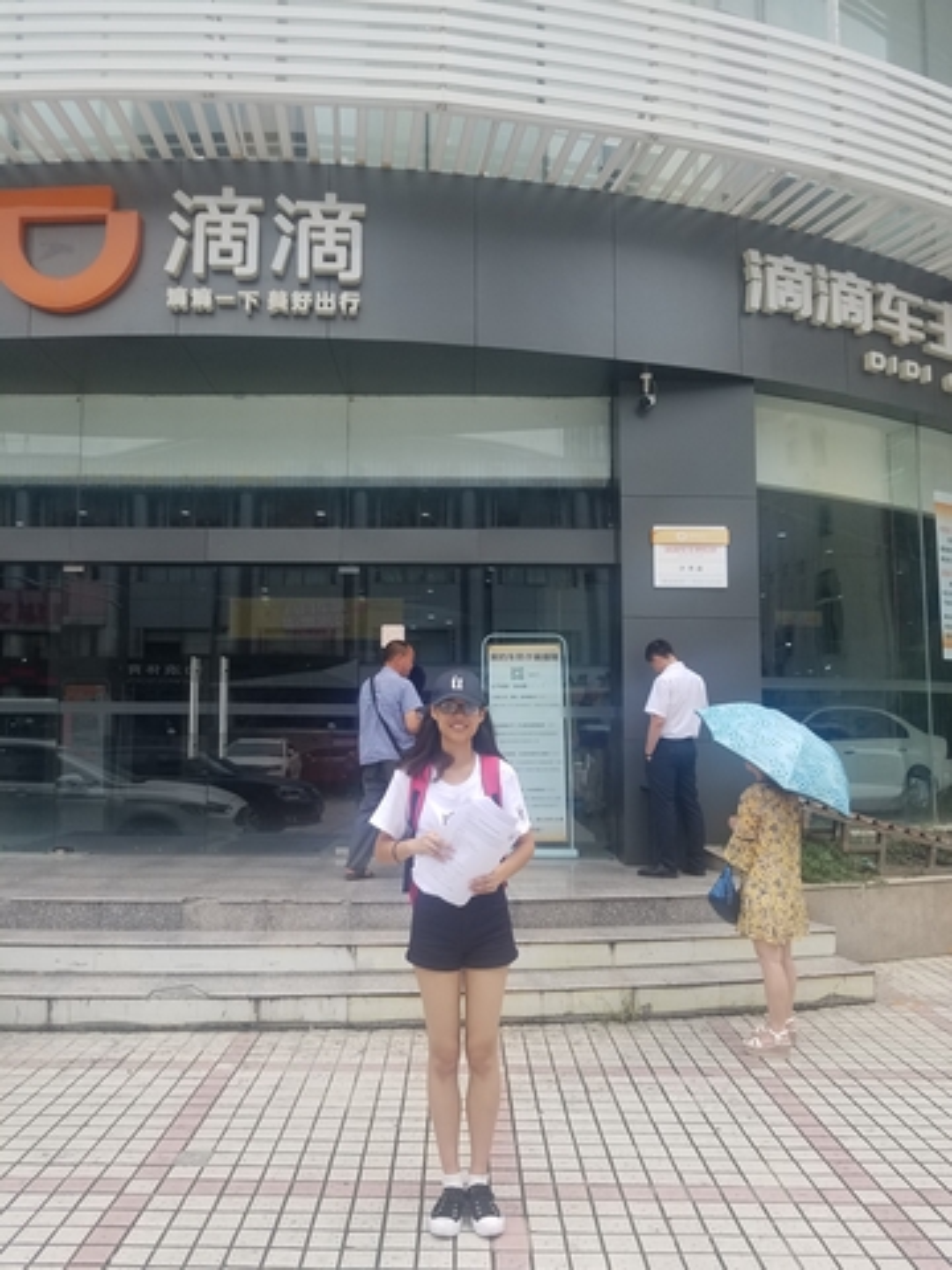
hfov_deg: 53.1
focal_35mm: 26
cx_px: 476
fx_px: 953
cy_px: 635
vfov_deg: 67.3
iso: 50
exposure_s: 1/1180
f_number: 1.7
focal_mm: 4.2
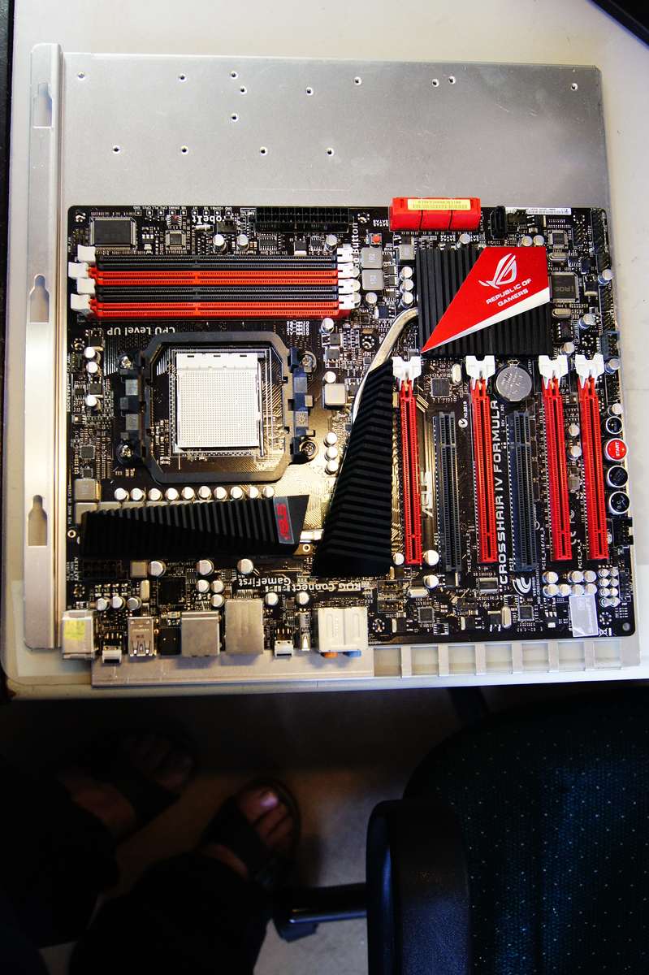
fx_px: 974
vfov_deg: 53.2
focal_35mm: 36
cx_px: 324
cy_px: 488
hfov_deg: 36.8
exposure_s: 1/40
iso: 800
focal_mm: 24
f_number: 5
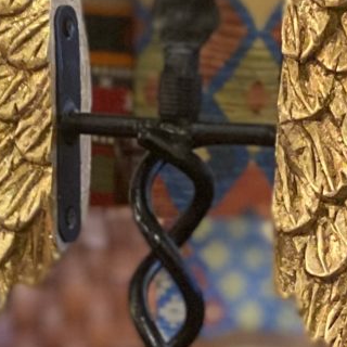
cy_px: 562
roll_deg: -3.7
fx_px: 1667
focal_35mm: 147
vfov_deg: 11.3
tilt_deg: -15.7
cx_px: 213
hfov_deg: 11.9
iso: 500
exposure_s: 1/40
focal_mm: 4.25
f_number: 1.8
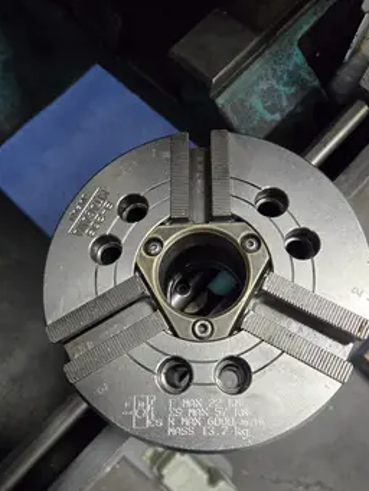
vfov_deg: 65.2
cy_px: 261
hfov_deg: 51.4
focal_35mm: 27
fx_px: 384
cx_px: 183
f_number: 1.8
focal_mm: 5.4
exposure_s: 1/120
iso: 640
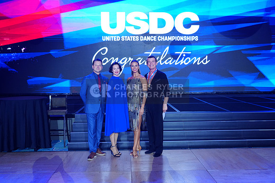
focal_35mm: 34
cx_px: 138
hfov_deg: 55.8
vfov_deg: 38.9
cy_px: 92
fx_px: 260
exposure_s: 1/320
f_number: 4
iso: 2000
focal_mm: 34
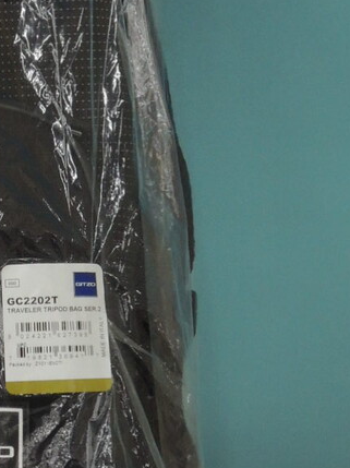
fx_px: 1512
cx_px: -27
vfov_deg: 17.6
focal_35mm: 112
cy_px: 240
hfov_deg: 13.0
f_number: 7.4
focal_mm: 7.2
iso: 400
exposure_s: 1/40
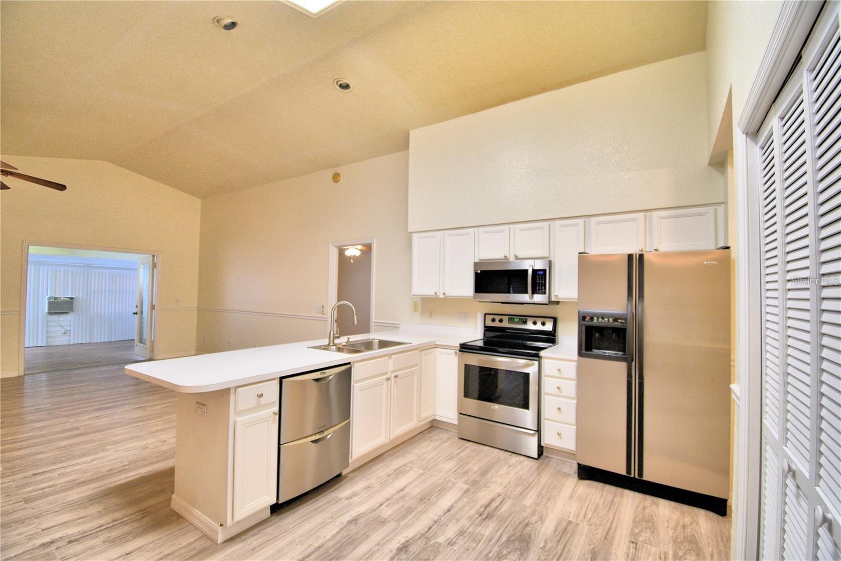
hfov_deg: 100.4
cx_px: 420
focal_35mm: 15
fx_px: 350
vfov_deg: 77.3
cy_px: 280
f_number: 4.5
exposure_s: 1/30
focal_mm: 10
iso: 400
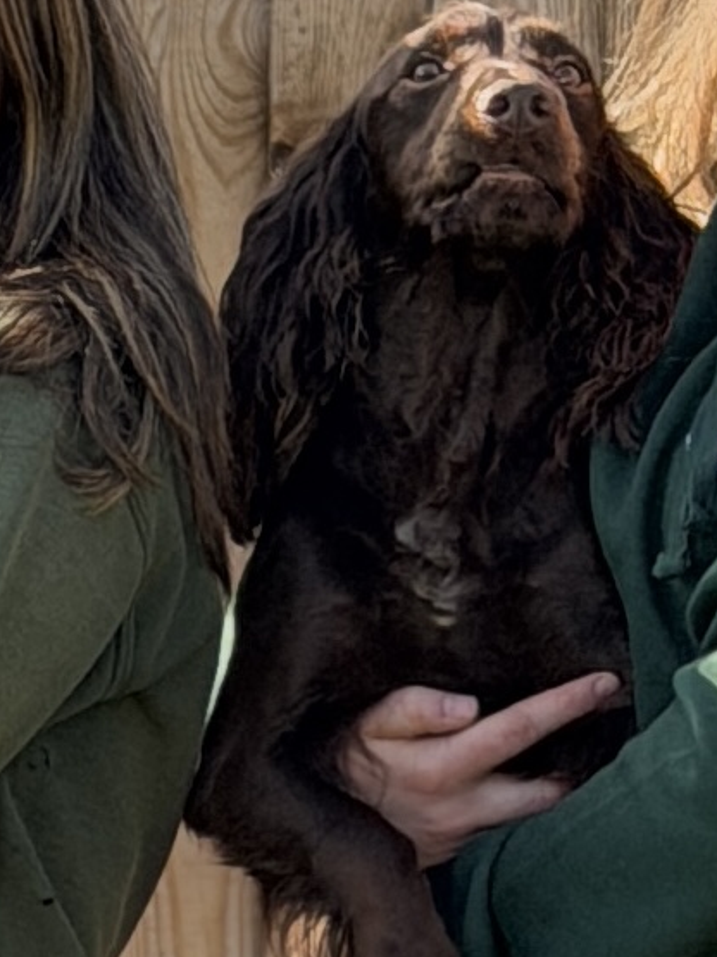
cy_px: 1243
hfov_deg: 7.3
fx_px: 5553
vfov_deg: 9.7
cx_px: -159
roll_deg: -0.1
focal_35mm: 201
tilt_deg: -6.2
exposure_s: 1/1642
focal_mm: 6.76
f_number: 1.78
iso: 100
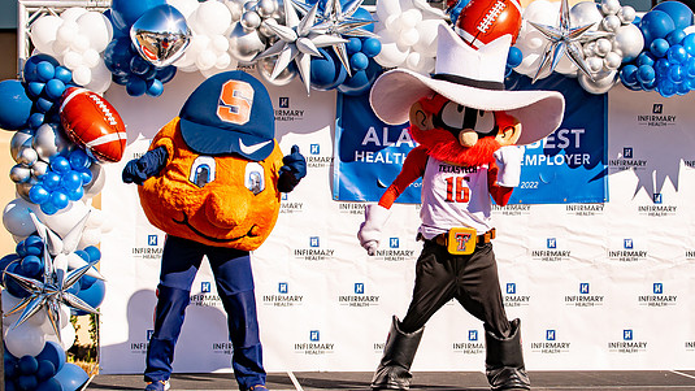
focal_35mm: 96
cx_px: 413
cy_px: 203
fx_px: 1769
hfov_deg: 22.2
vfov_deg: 12.6
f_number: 3.5
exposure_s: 1/2500
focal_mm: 70
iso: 100
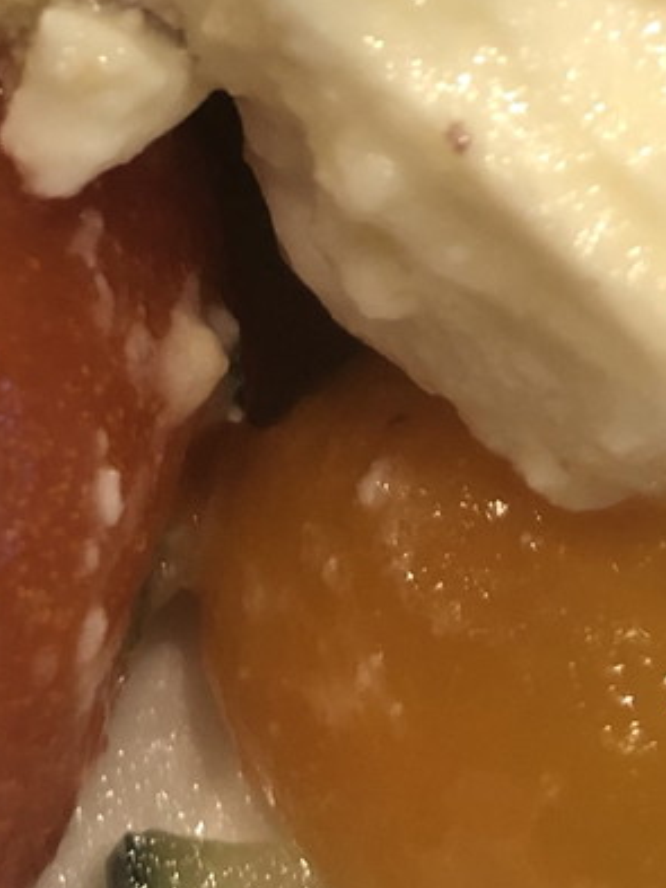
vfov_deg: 16.0
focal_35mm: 114
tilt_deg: -50.4
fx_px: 2923
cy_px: -404
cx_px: -84
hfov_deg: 12.7
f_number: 1.8
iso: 50
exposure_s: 1/15
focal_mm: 4
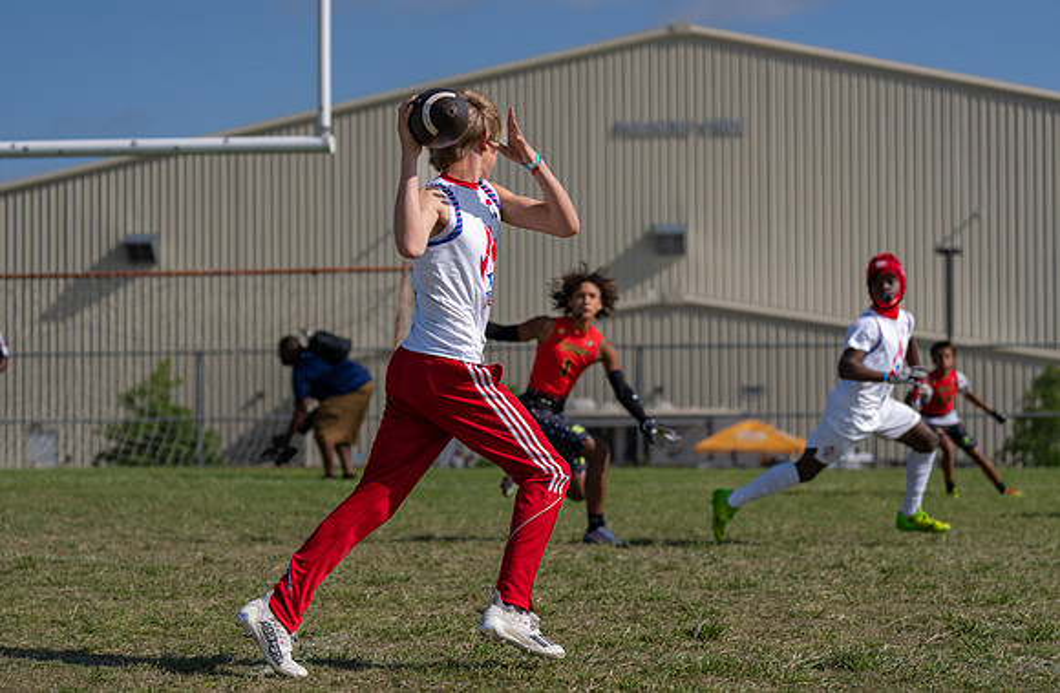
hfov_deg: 25.3
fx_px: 2360
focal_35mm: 81
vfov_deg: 16.7
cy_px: 343
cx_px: 517
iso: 100
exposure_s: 1/3200
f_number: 2.8
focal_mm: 70
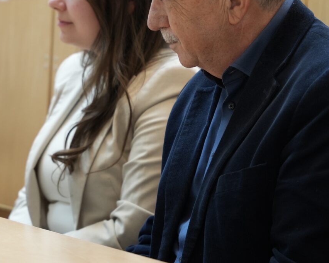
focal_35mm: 172
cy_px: 62
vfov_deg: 9.0
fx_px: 1678
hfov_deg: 11.2
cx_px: 237
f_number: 2.8
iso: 800
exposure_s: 1/200
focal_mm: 61.1
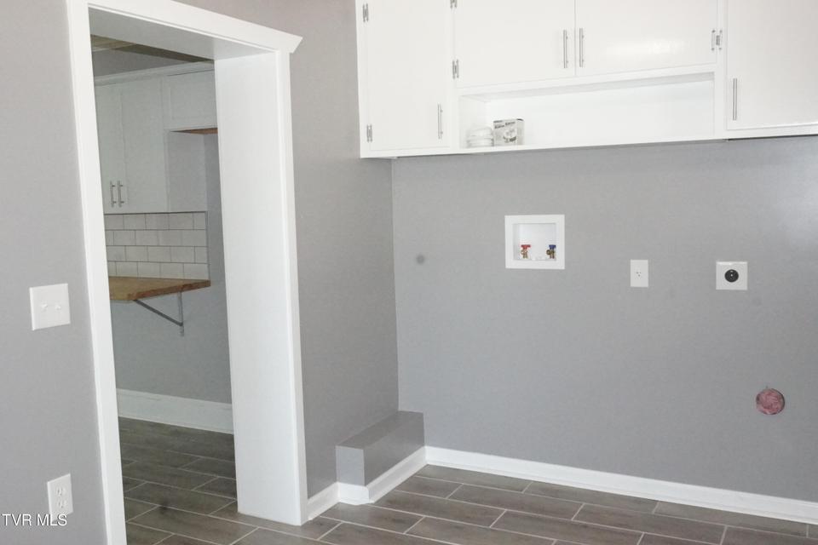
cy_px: 272
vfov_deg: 40.0
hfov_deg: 57.2
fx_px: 750
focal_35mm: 33
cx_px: 409
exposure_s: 1/160
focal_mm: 22
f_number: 13
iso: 6400
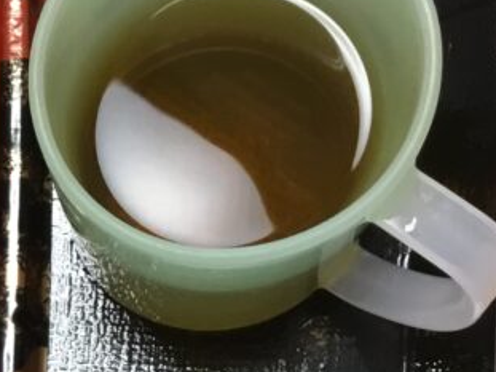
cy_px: 468
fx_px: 1461
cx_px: -214
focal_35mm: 102
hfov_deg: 17.6
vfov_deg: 14.0
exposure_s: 1/30
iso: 100
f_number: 2.4
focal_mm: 3.3
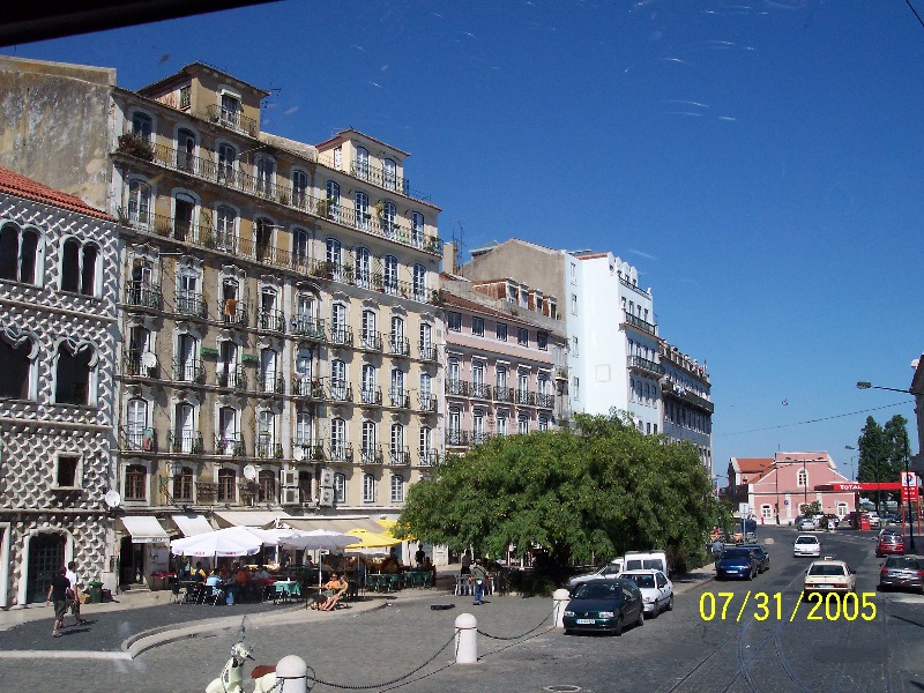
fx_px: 1014
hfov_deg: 49.0
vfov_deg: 37.7
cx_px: 462
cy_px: 346
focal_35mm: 38
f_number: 4.8
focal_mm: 8
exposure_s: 1/1000
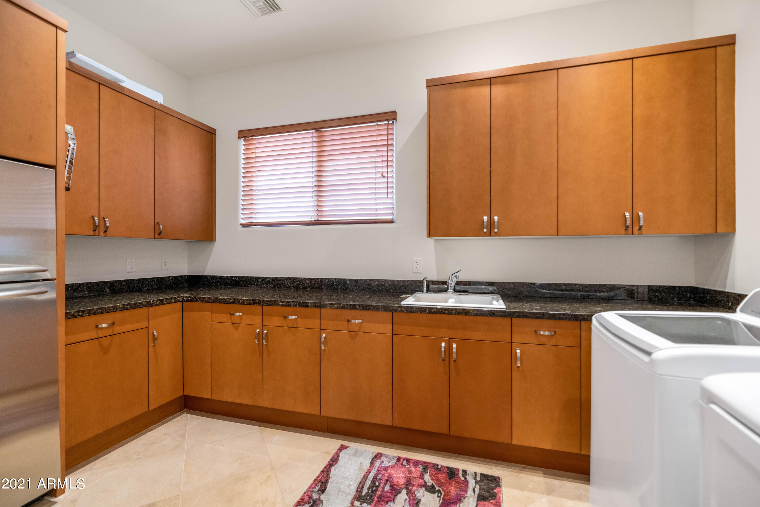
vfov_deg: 81.2
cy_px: 254
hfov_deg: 104.3
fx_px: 296
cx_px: 380
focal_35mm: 14
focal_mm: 14
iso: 1000
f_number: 2.8
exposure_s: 1/80
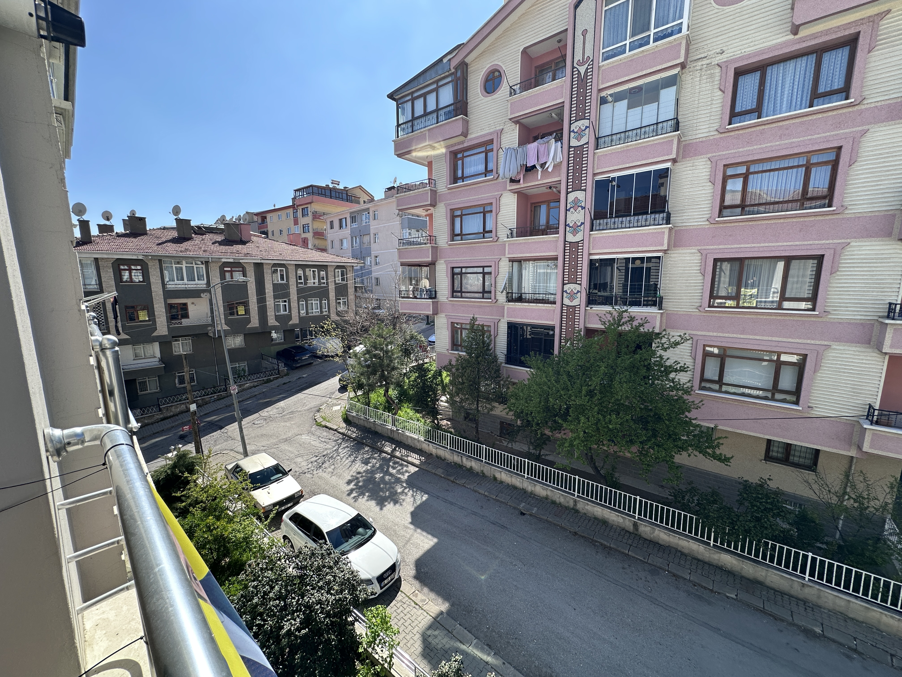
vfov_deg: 85.7
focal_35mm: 14
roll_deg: -0.4
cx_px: 451
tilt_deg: -8.3
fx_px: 365
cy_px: 338
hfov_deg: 102.1
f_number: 2.2
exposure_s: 1/734
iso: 40
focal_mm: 2.22
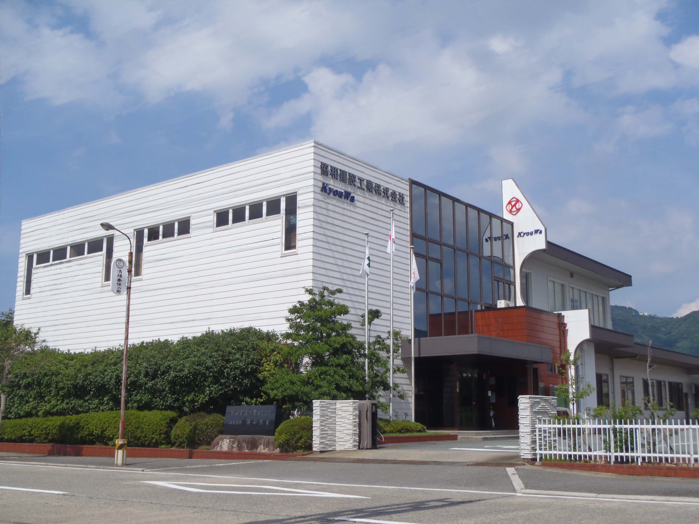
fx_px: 767
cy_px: 262
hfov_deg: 49.0
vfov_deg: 37.7
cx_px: 350
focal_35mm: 38
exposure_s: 1/100
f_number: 13
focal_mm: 6.83
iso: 80
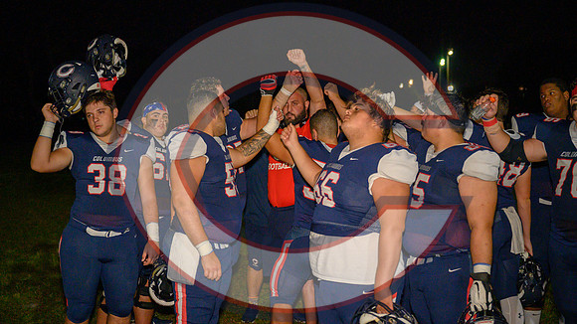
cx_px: 288
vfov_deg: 24.8
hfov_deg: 42.8
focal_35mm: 48
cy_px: 139
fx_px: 737
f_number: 2.8
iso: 7200
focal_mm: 46
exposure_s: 1/3200
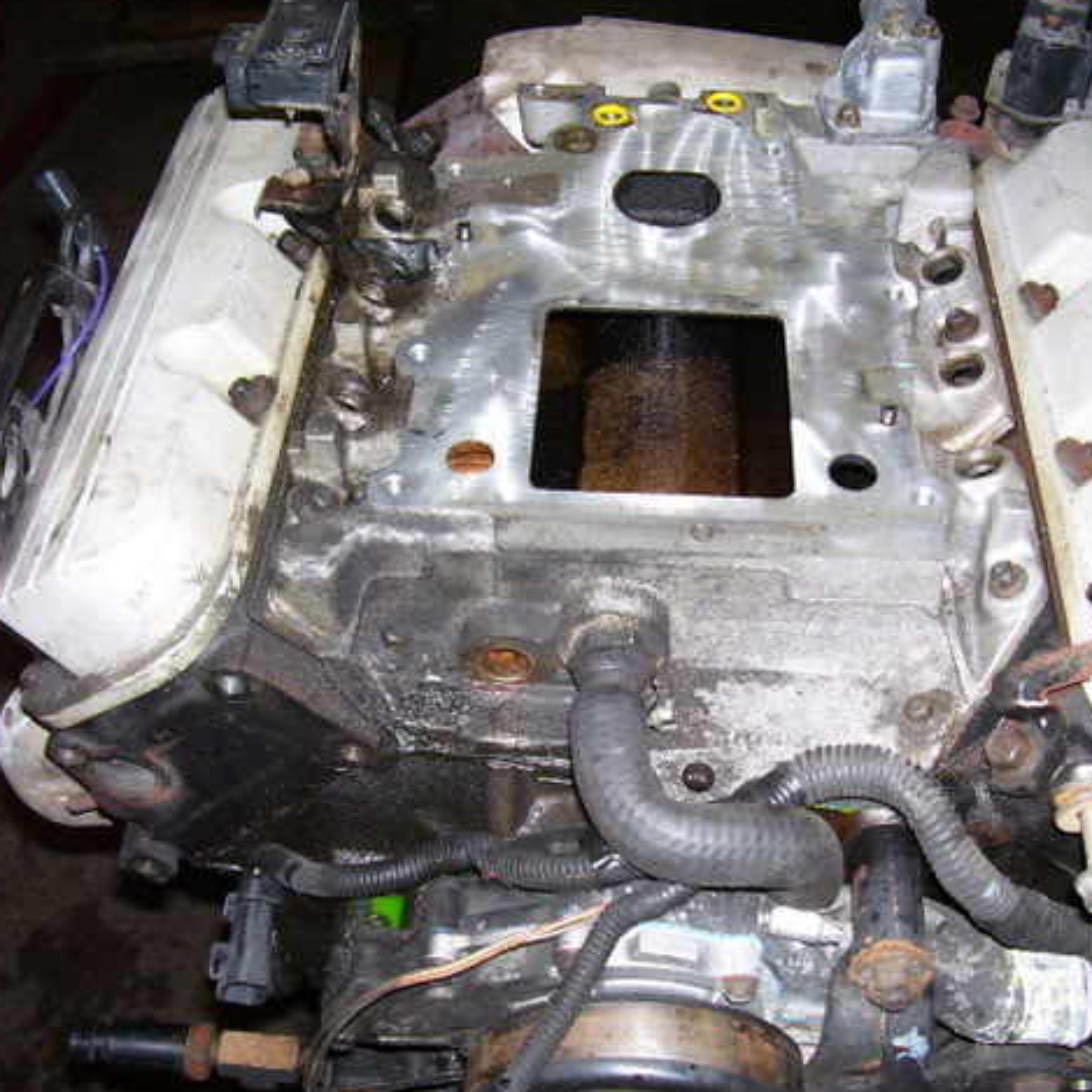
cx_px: 601
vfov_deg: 40.9
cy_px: 543
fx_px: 1463
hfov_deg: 40.9
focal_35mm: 41
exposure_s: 1/60
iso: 80
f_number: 2.7
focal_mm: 5.6
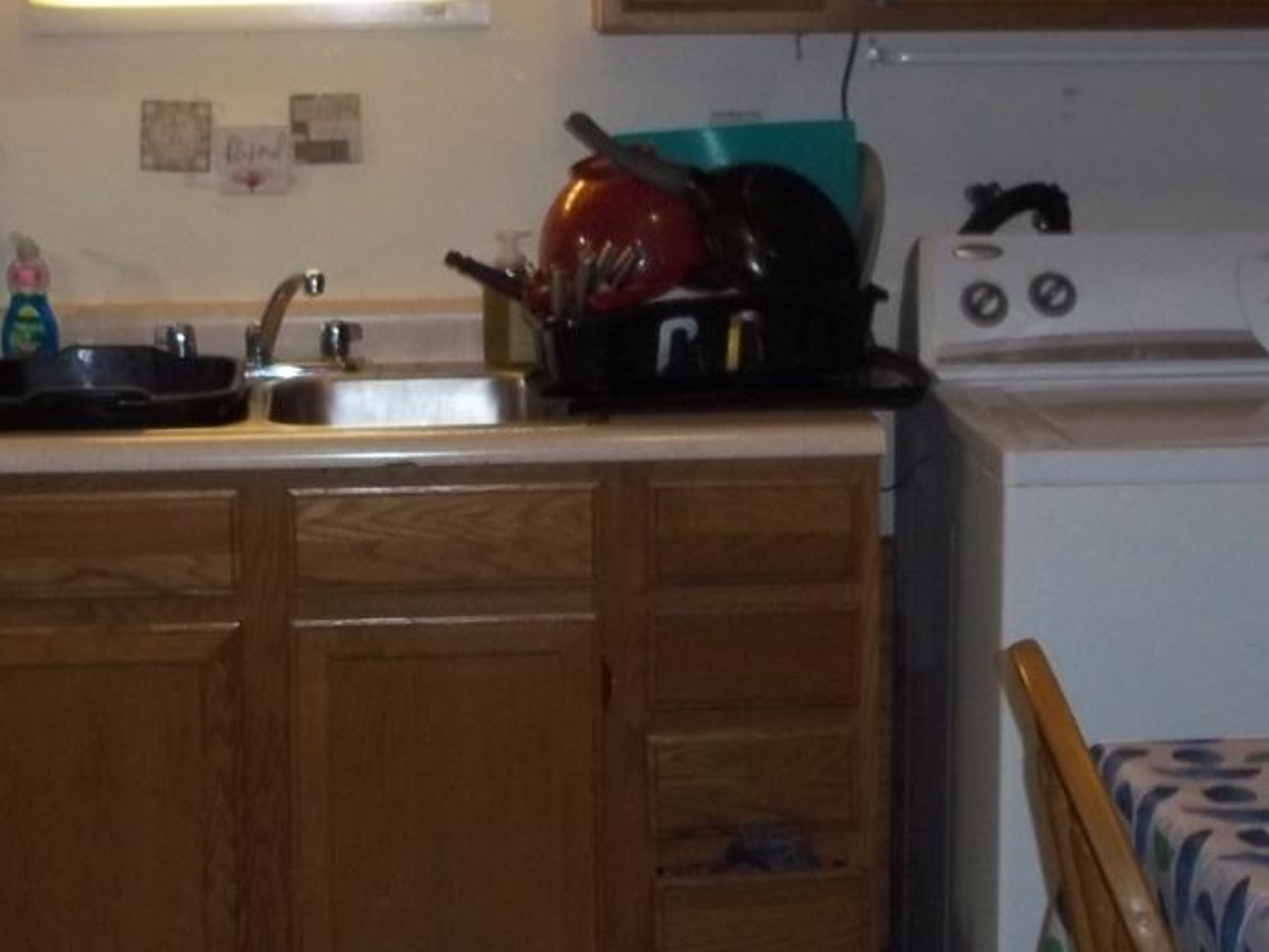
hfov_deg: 25.0
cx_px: 605
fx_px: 2859
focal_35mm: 78
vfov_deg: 18.8
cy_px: 267
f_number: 3.1
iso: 160
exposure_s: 1/30
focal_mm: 6.5
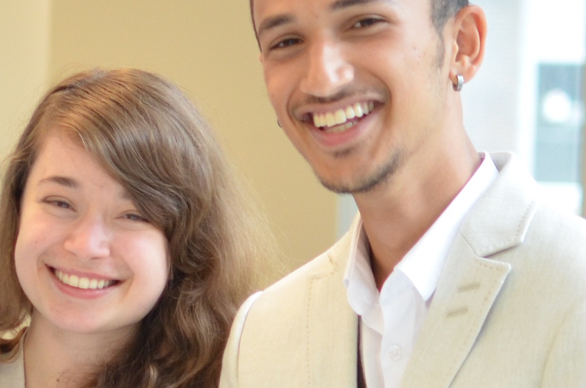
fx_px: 3213
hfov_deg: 10.2
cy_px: 500
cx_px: -221
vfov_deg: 6.8
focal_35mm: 198
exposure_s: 1/200
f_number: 1.8
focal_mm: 35
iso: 640
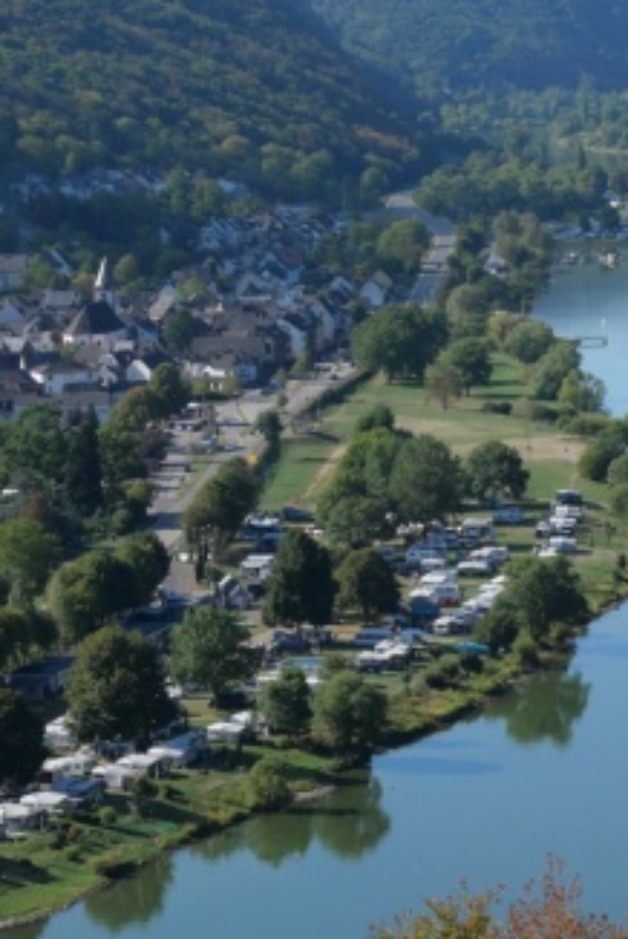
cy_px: 173
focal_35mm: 153
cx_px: 694
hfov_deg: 8.9
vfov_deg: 13.3
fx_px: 3995
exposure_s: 1/320
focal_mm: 30
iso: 200
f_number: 8
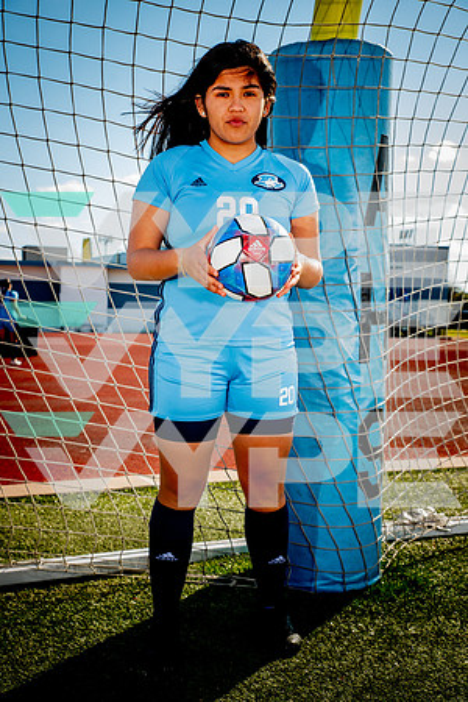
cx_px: 234
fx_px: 897
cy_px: 351
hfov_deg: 29.2
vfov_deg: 42.7
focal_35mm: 46
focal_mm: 46
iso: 125
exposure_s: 1/320
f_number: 5.6
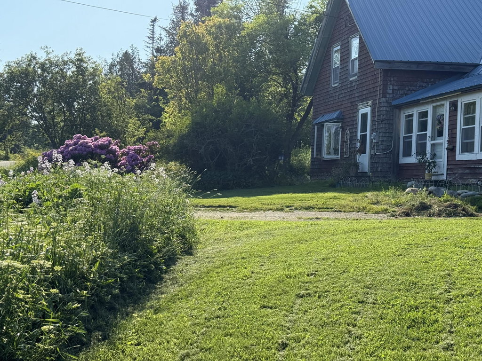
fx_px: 668
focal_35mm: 48
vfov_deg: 30.3
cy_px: 180
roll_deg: -2.6
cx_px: 241
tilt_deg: +0.7
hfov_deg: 39.7
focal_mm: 6.76
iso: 100
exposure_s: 1/3096
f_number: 1.78
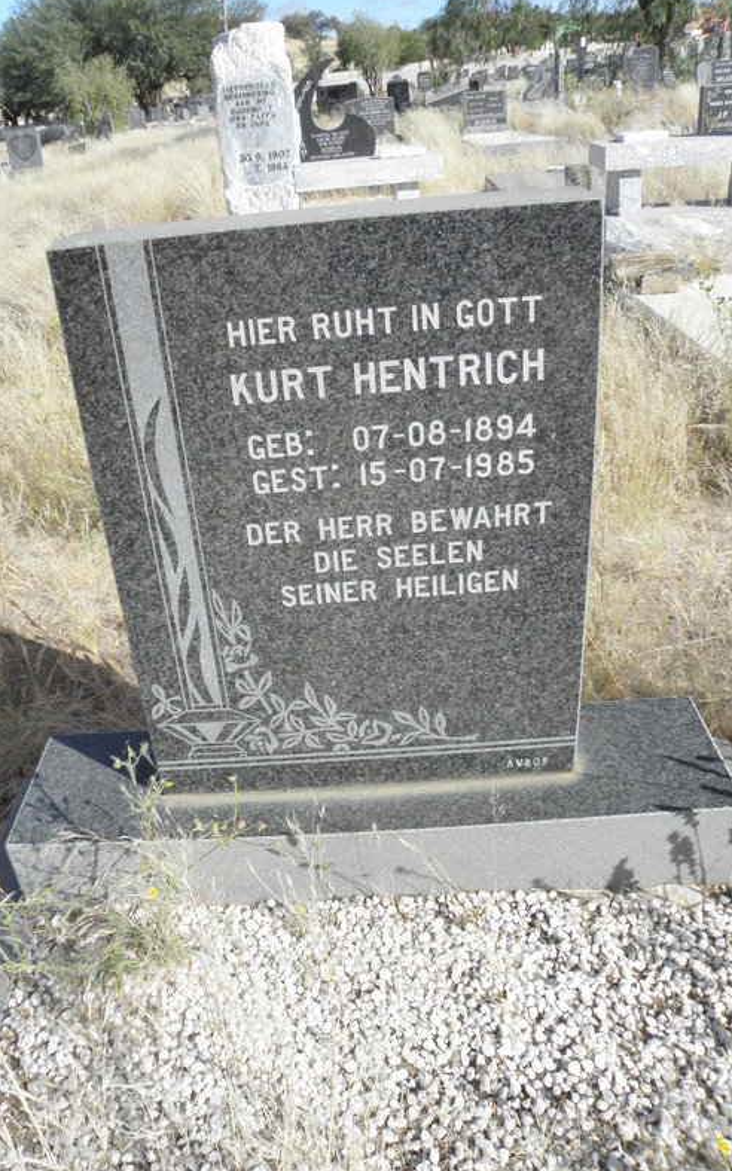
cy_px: 579
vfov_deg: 66.5
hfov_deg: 44.5
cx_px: 324
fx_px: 894
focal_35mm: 28
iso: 200
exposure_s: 1/800
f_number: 6.3
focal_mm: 4.6
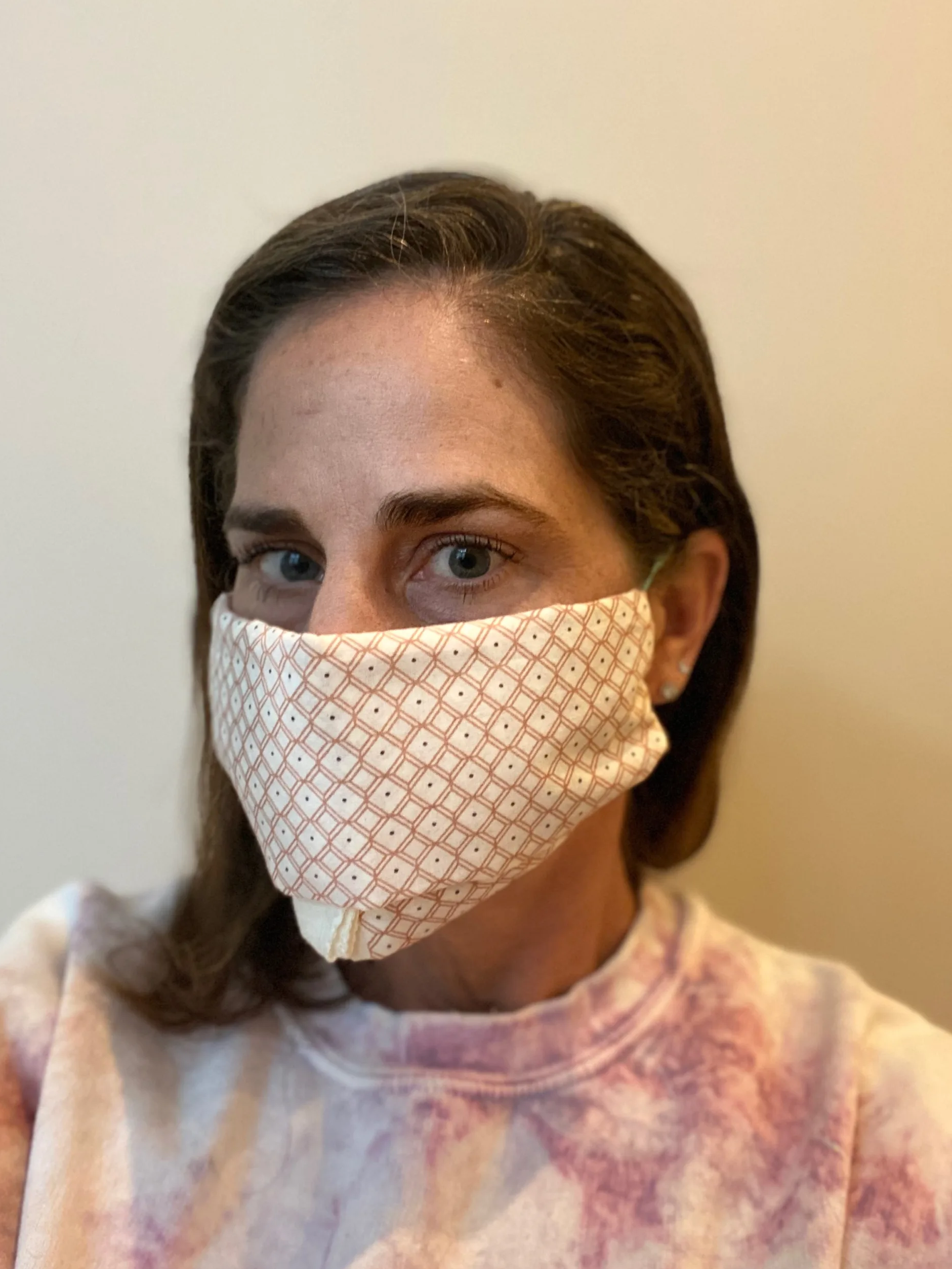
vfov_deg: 58.3
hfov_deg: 45.4
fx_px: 1137
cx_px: 466
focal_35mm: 31
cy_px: 635
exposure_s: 1/40
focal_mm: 2.71
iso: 320
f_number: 2.2
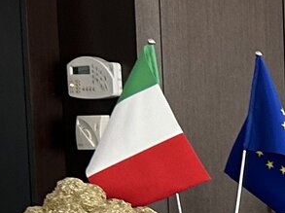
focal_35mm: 182
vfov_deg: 8.0
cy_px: 318
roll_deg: +0.0
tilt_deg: -6.6
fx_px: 1497
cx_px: 825
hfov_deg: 9.0
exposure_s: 1/50
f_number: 1.5
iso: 80
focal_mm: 5.7
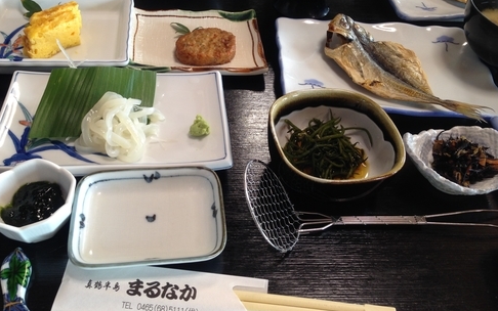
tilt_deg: -42.5
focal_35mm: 36
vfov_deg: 35.3
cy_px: 127
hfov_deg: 54.0
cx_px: 246
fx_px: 489
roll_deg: -3.5
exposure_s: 1/24
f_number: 2.4
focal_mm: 4.12
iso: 50
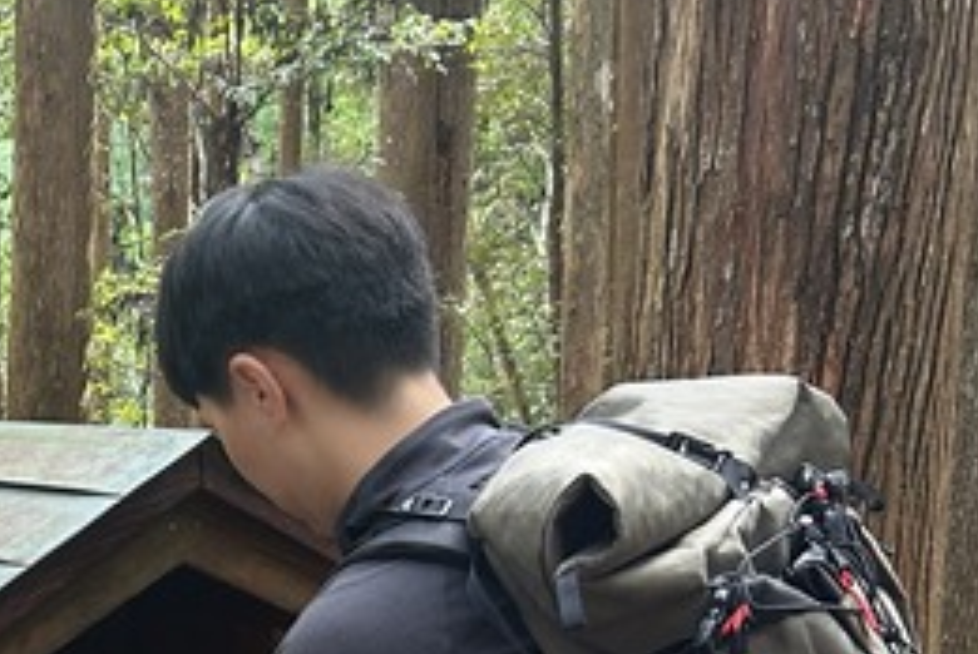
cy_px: 979
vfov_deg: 15.6
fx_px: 2203
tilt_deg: -16.8
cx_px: -113
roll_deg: +0.6
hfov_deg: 23.4
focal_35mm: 81
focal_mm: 5.7
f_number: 1.5
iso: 160
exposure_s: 1/60
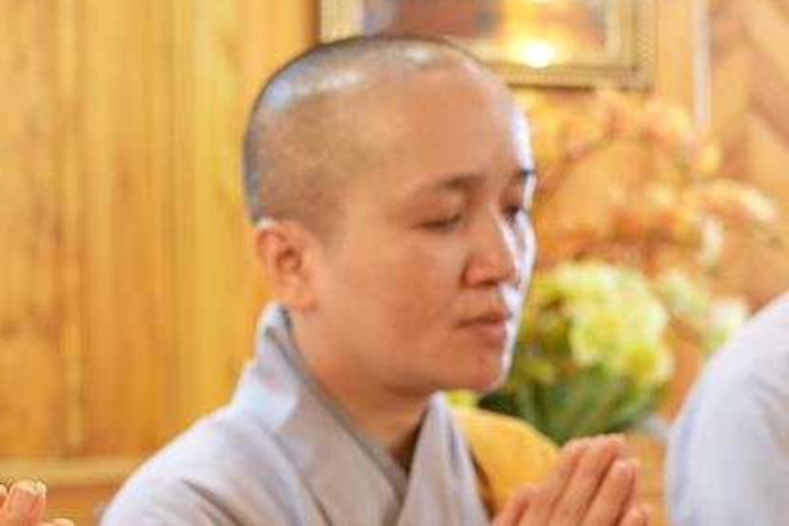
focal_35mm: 69
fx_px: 1512
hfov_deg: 29.0
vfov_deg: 19.5
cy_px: 414
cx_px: 259
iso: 1250
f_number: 2.8
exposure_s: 1/30
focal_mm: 24
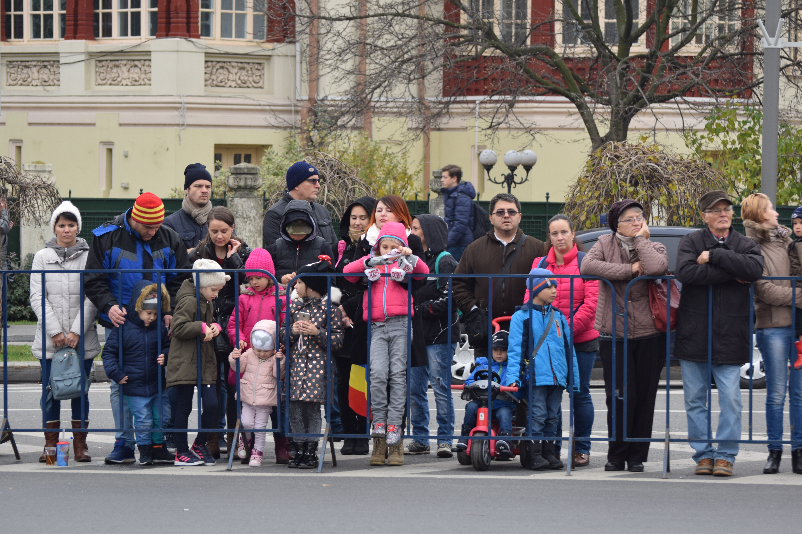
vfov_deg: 9.0
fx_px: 3408
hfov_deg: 13.4
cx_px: 401
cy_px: 267
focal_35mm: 153
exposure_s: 1/125
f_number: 4.5
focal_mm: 102
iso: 320
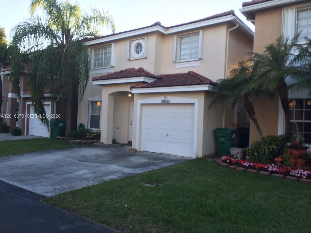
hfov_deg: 60.0
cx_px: 156
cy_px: 116
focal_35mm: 30
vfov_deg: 46.8
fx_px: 270
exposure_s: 1/265
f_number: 2.2
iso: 32
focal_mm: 4.12
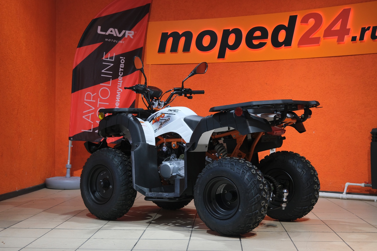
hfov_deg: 38.9
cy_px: 126
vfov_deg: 26.5
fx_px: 534
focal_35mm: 51
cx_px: 188
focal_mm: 34.2
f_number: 4
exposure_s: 1/100
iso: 1250
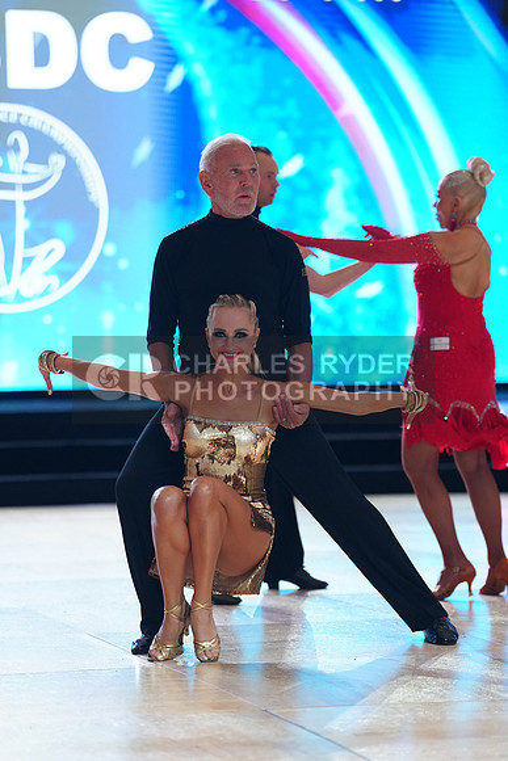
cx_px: 254
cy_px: 380
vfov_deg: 15.4
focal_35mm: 133
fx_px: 2813
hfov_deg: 10.3
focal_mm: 133
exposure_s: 1/400
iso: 2000
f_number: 2.8
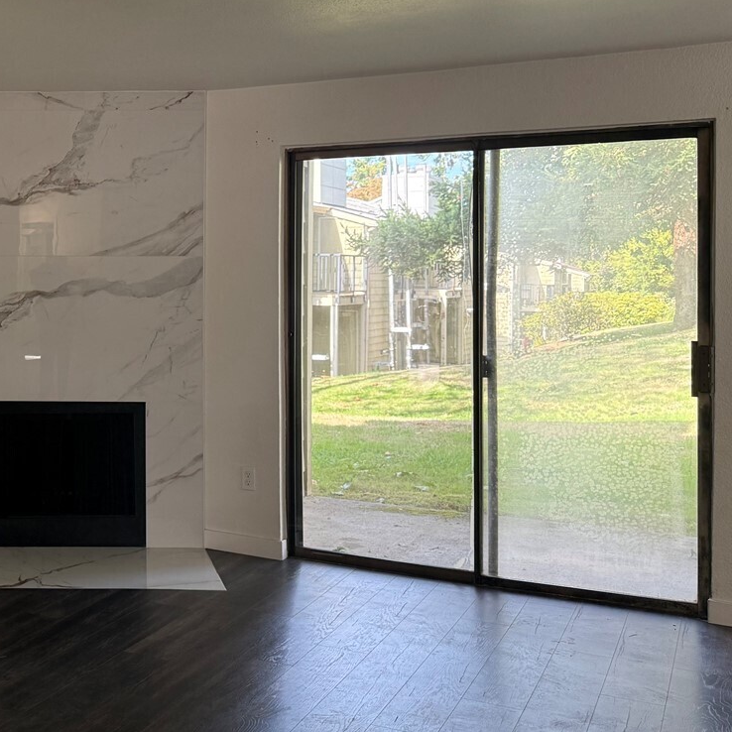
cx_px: 26
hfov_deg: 34.0
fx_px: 1101
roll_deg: -1.2
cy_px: 266
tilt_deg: -1.0
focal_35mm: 46
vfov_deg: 36.5
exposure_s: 1/231
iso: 200
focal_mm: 6.76
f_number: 1.78
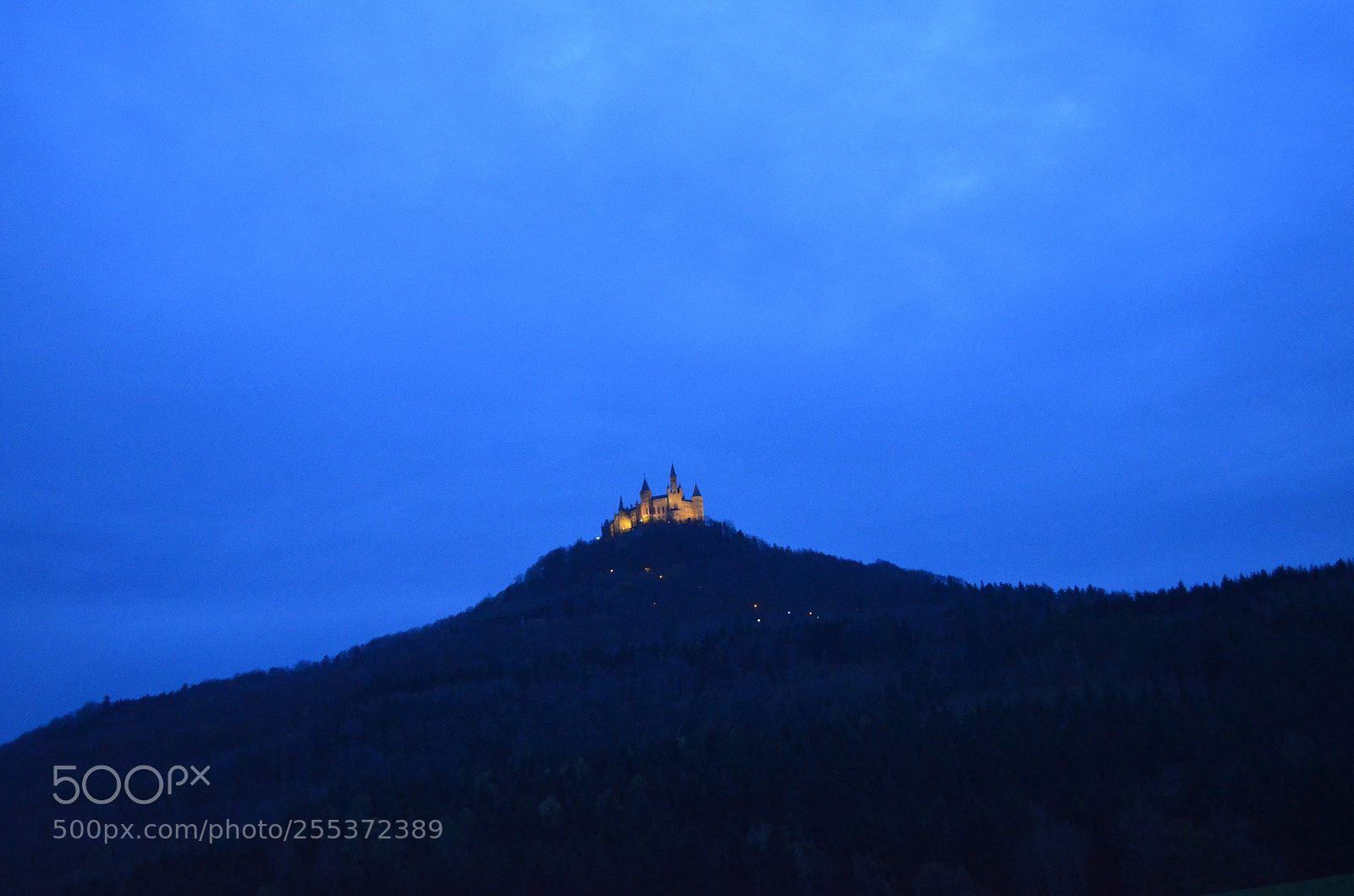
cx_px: 677
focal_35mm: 44
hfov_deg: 45.1
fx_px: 1632
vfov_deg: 30.7
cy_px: 448
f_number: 4.5
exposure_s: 1/30
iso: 3200
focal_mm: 29
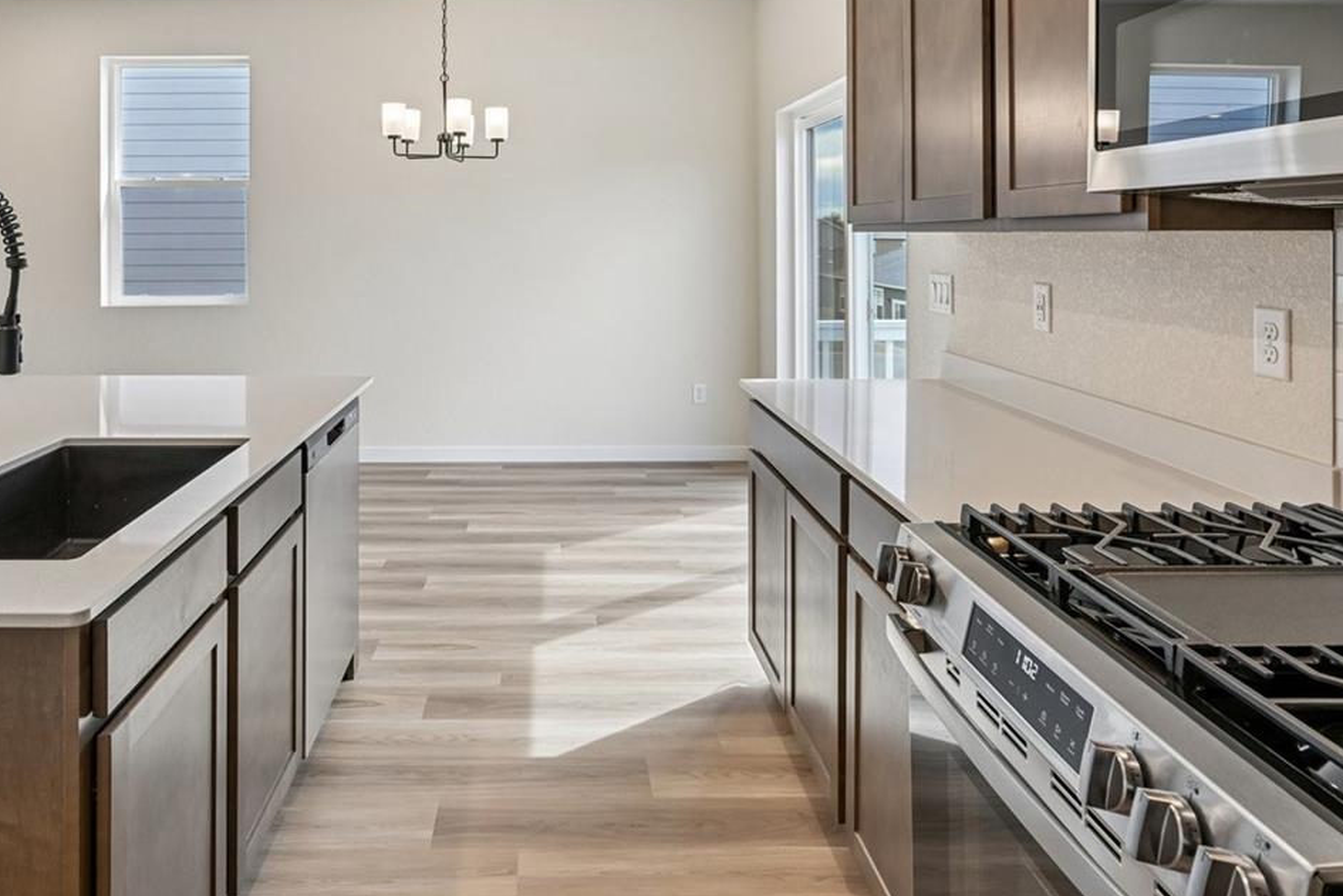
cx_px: 550
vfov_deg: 50.7
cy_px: 212
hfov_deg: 73.1
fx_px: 895
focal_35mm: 24
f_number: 9
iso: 100
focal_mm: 14
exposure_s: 1/15
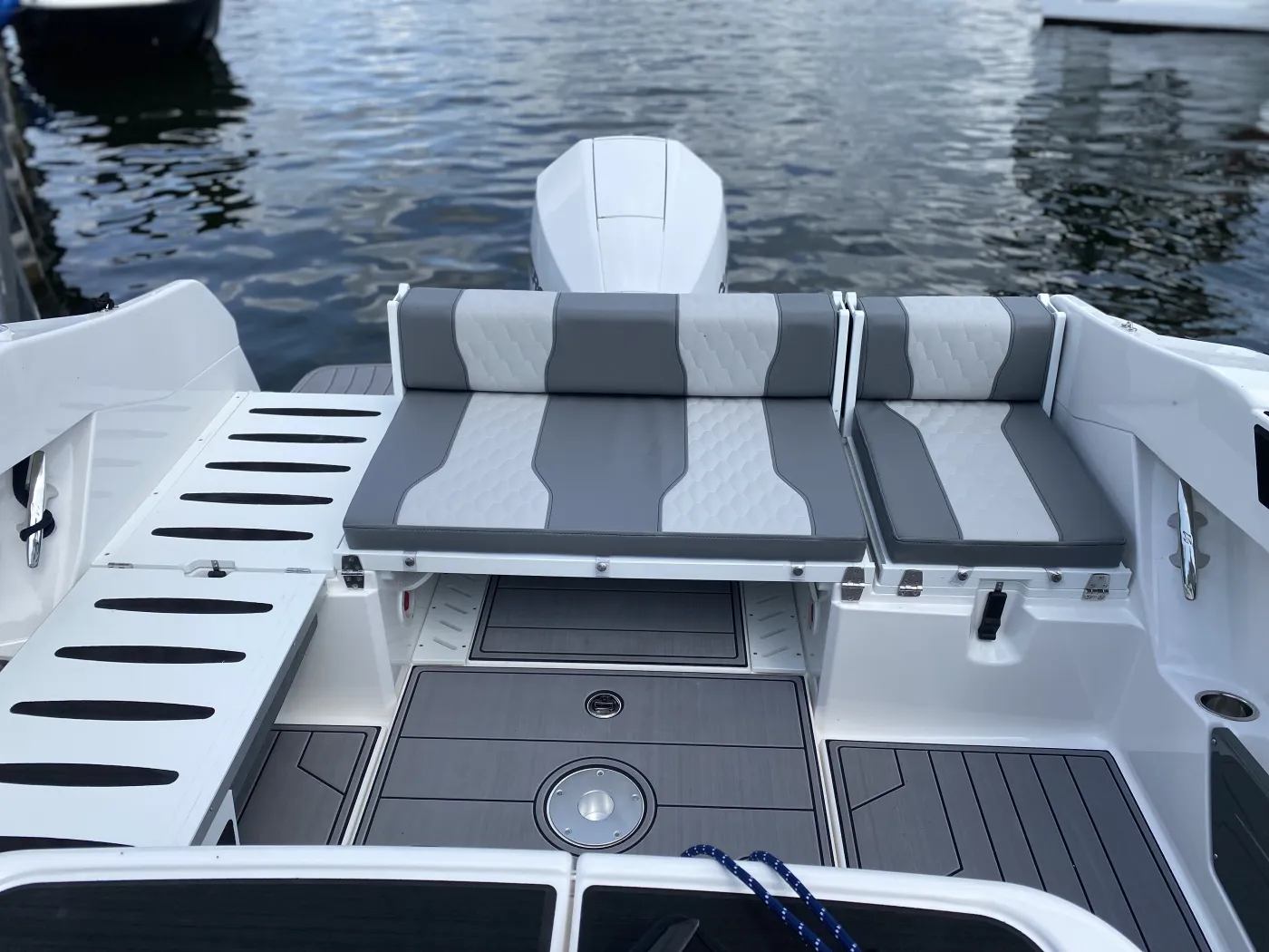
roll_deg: +2.0
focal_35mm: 26
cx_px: 634
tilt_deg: -32.6
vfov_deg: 53.1
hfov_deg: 67.3
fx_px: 953
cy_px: 476
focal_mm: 4.25
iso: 32
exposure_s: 1/2513
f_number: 1.8
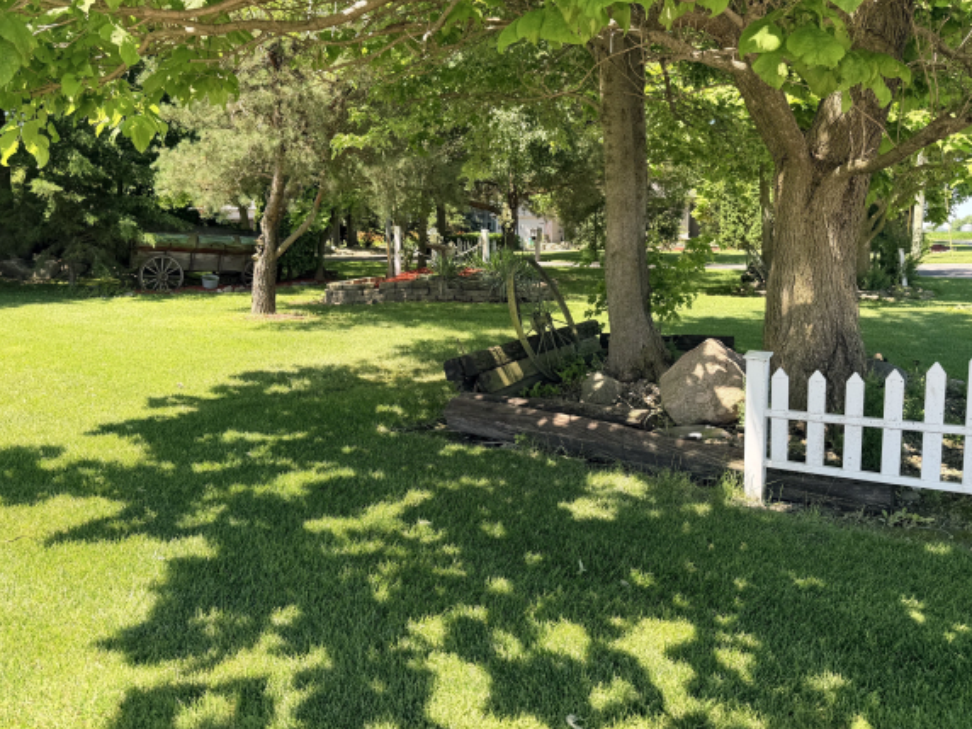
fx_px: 786
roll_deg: +0.6
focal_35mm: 28
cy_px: 311
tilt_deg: -5.4
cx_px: 475
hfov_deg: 63.4
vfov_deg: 49.6
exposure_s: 1/772
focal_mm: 6.76
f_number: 1.78
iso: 80
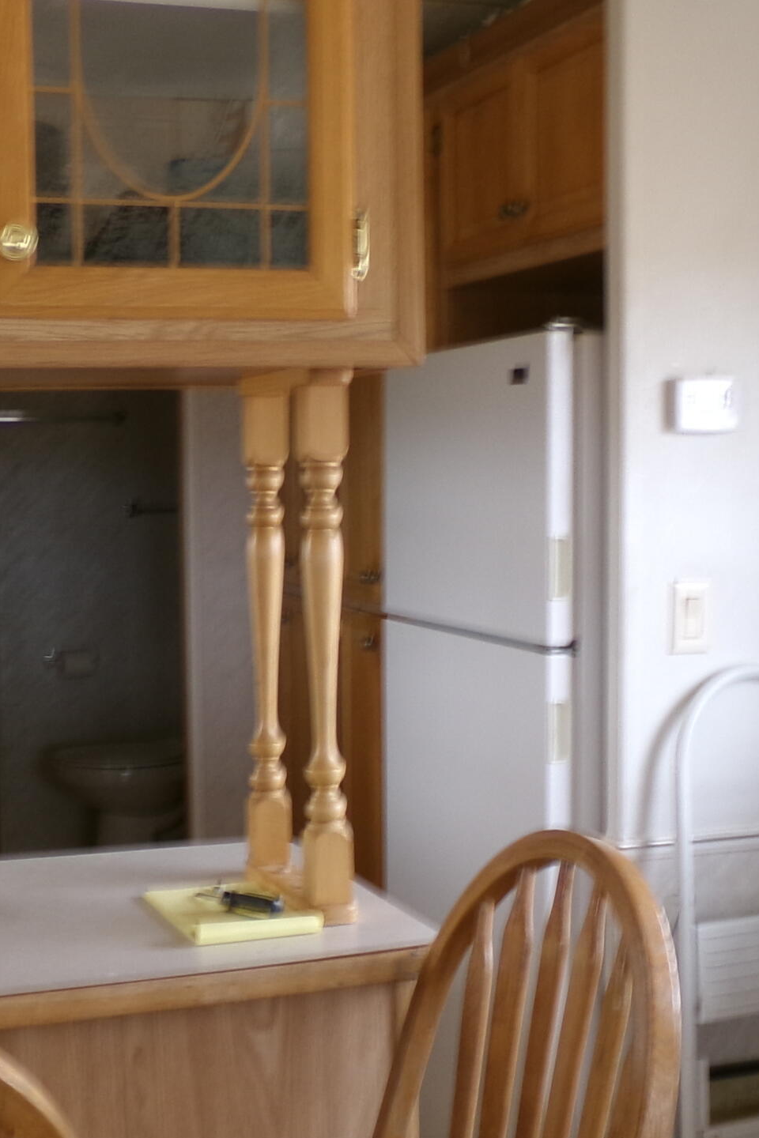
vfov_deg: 38.1
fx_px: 1644
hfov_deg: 25.9
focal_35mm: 52
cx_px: 274
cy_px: 629
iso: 100
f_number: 3.7
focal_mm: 4.3
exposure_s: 1/38
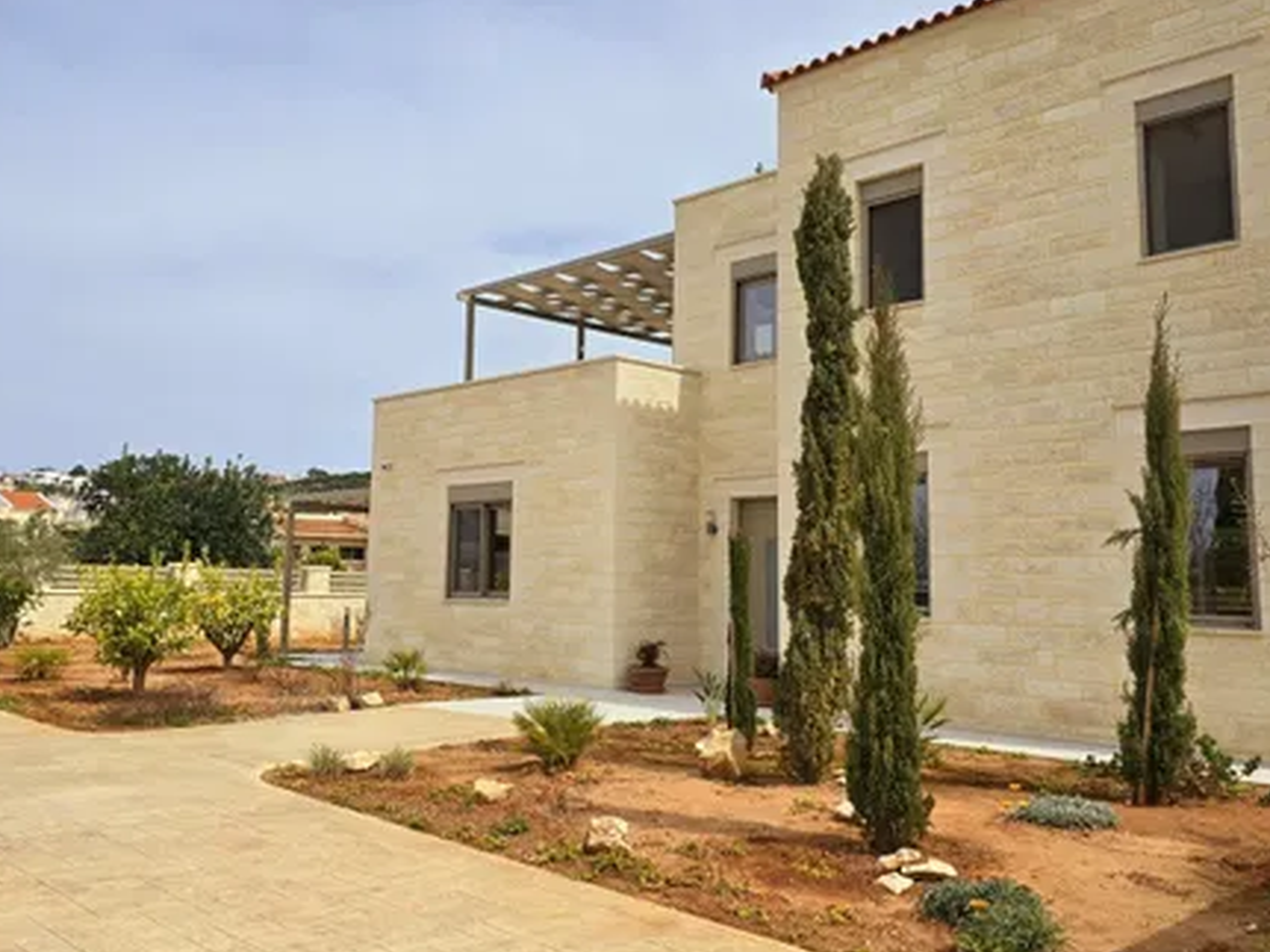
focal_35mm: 32
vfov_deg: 44.0
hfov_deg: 56.7
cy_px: 410
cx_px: 557
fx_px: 1174
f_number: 1.7
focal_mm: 6.3
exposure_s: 1/1667
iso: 12
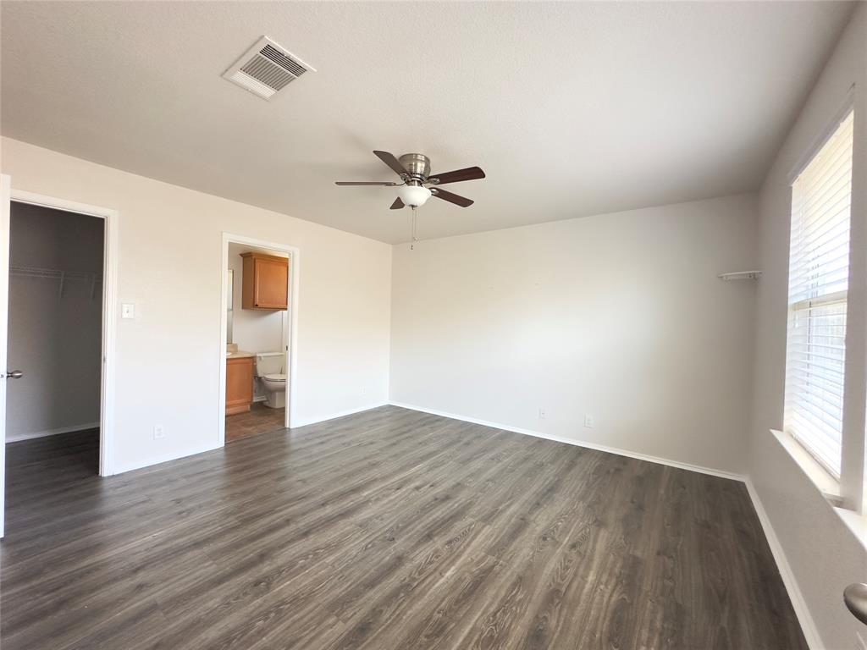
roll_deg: -1.7
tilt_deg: +0.1
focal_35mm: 14
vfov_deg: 85.7
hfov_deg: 102.1
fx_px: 351
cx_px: 434
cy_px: 325
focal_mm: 2.22
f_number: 2.2
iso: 320
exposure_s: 1/120
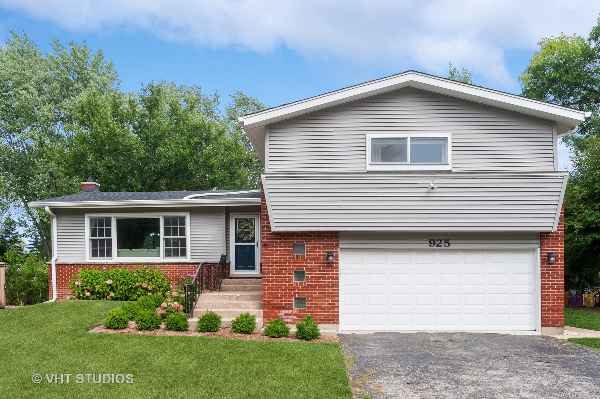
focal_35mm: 31
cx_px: 300
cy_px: 200
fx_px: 516
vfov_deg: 42.3
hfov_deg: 60.3
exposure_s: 1/400
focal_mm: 31
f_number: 8
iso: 200
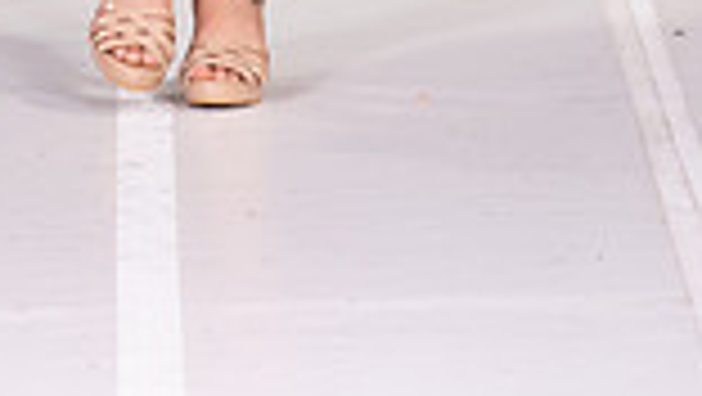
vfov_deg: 2.3
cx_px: 178
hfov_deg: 4.1
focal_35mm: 529
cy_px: -562
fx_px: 9854
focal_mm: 175
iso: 2000
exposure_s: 1/400
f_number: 5.6
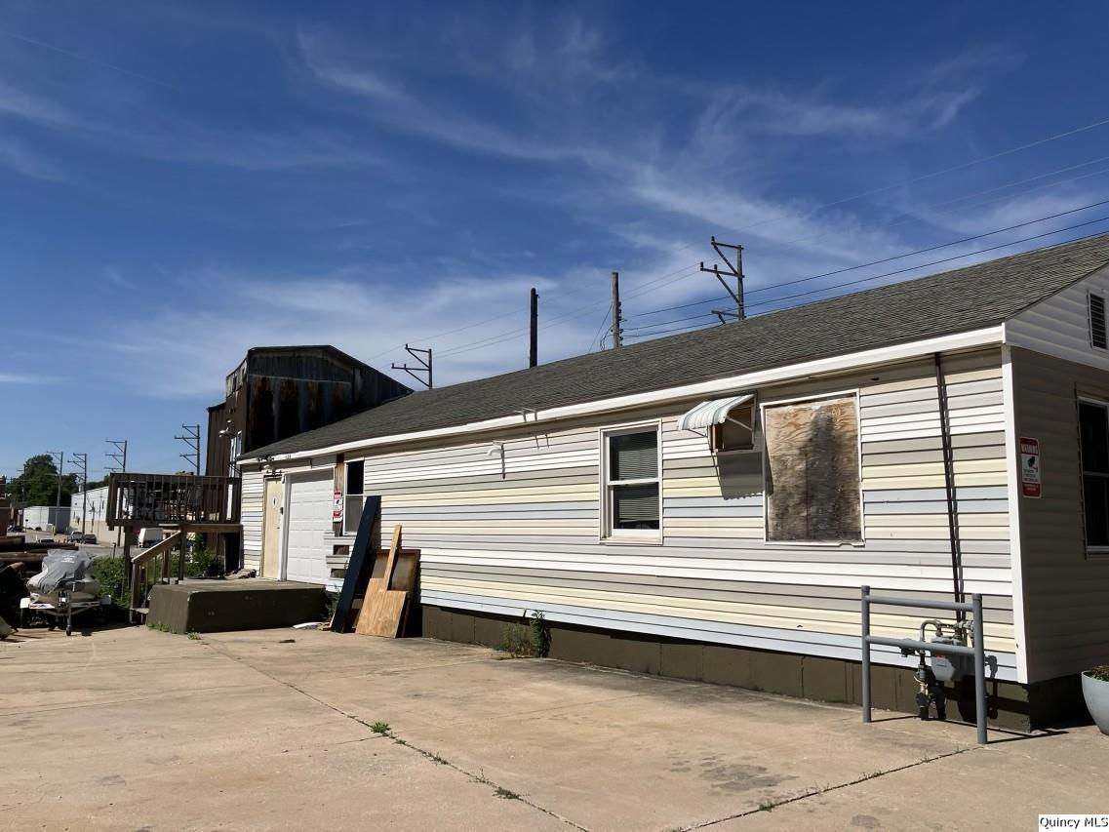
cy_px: 416
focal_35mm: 28
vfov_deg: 49.8
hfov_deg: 63.4
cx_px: 554
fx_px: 897
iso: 32
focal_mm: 3.99
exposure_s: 1/4878
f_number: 1.8
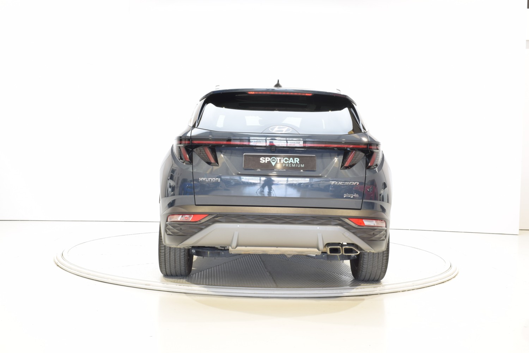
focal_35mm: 44
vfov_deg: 30.8
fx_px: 639
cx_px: 264
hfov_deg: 45.0
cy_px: 176
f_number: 14
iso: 100
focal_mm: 29
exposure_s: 1.3
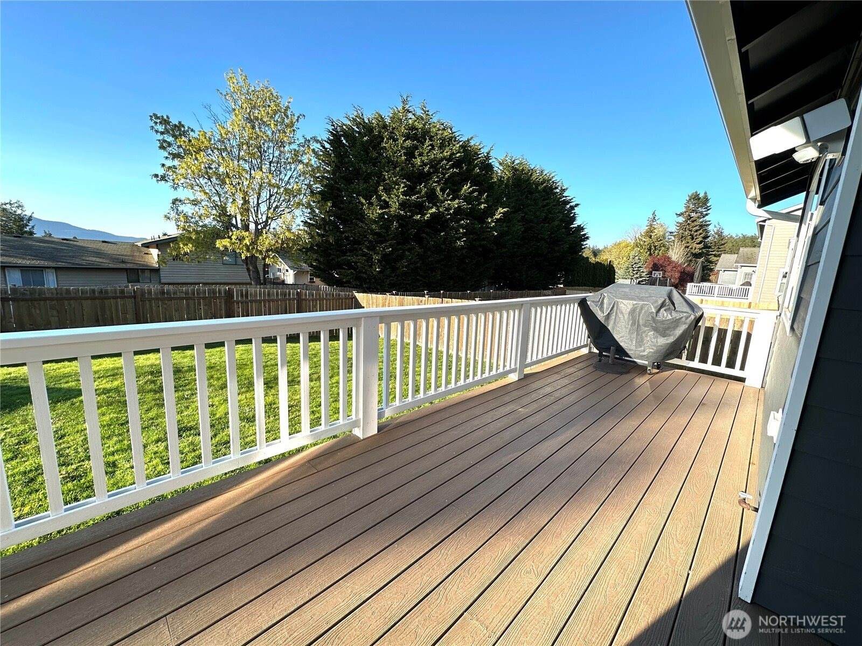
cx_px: 431
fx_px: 349
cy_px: 323
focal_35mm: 14
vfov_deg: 85.7
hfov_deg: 102.1
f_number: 2.2
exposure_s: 1/556
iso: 40
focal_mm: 2.22
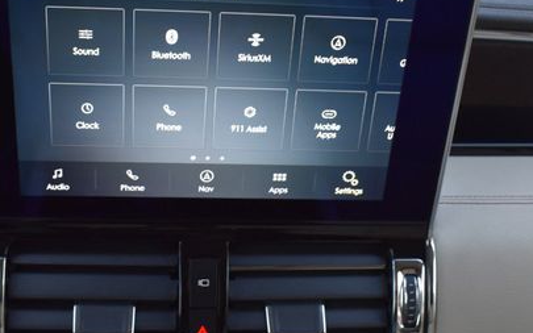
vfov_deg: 22.3
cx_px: 253
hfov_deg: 35.1
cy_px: 197
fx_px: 842
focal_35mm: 58
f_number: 6.3
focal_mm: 24
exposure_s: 1/15
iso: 900
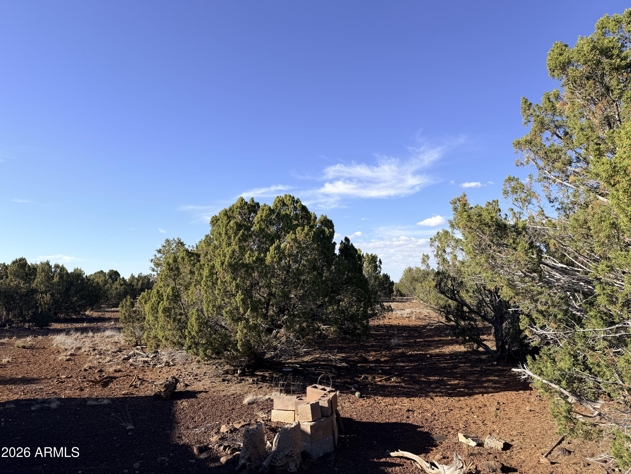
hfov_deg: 71.6
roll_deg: +0.4
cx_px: 316
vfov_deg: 56.8
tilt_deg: +5.2
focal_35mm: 24
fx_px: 437
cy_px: 237
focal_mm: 6.76
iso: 80
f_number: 1.78
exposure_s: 1/3425
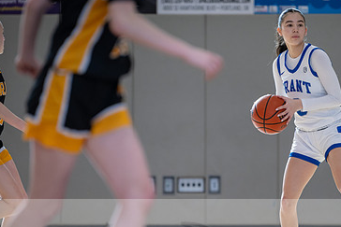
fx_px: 3923
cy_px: 138
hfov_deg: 5.0
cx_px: 187
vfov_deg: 3.3
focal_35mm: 414
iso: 560
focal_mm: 200
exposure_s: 1/500
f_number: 2.8
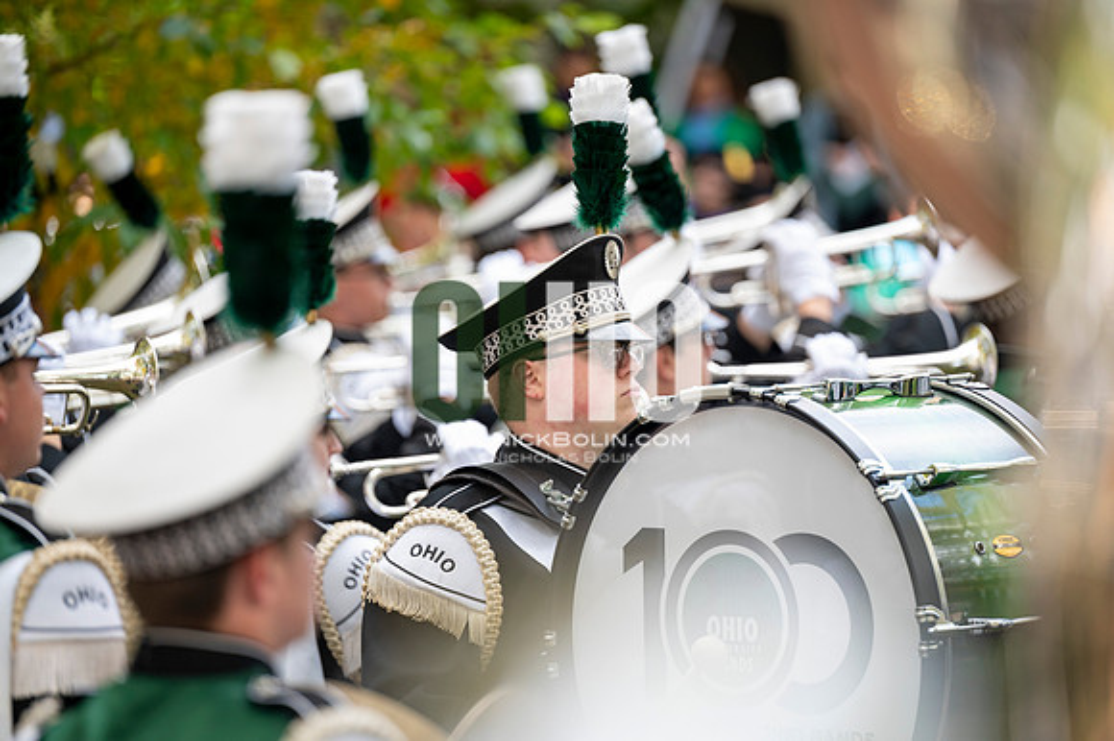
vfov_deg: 6.9
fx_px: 6185
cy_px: 370
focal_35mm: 200
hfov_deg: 10.3
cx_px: 557
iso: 800
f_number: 2.8
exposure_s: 1/1000
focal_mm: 200
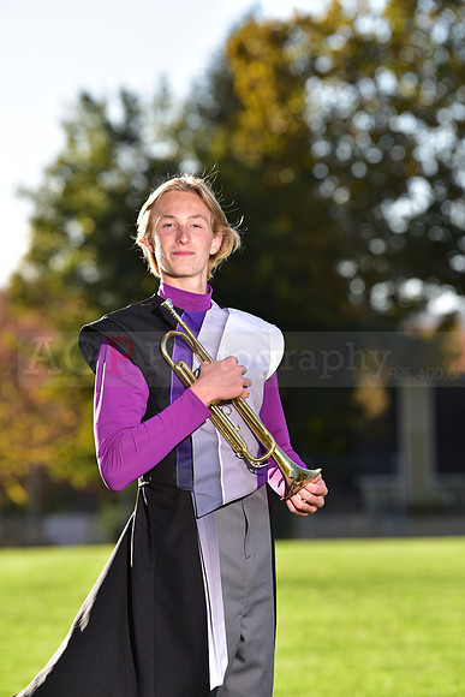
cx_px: 232
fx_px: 3872
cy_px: 348
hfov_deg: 6.9
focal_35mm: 200
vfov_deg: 10.3
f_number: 5
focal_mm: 200
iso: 80
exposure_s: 1/250
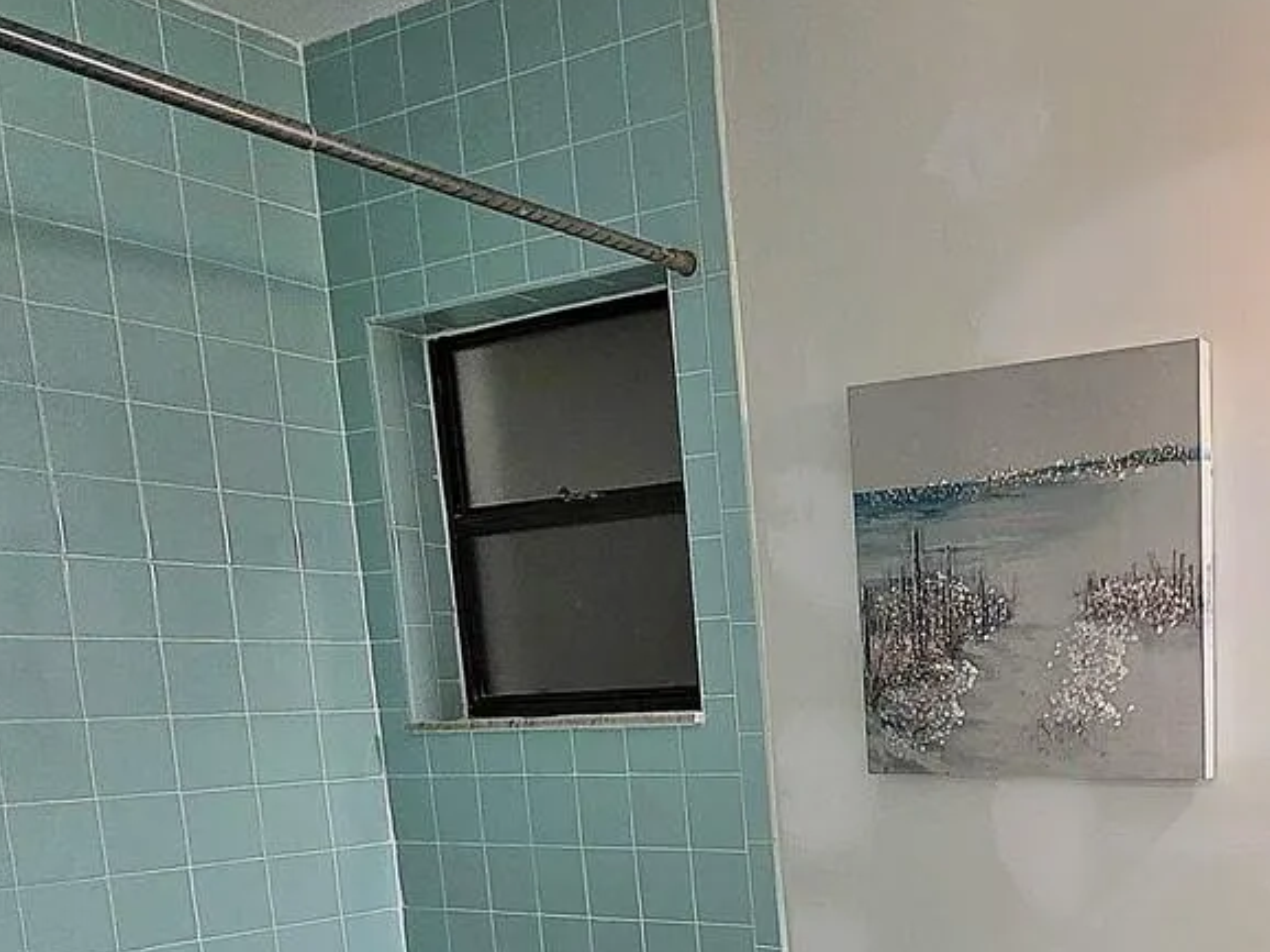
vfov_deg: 36.4
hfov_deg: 46.7
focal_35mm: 36
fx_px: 1320
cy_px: 908
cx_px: 1125
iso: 100
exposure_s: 1/120
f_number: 1.9
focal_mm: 2.2
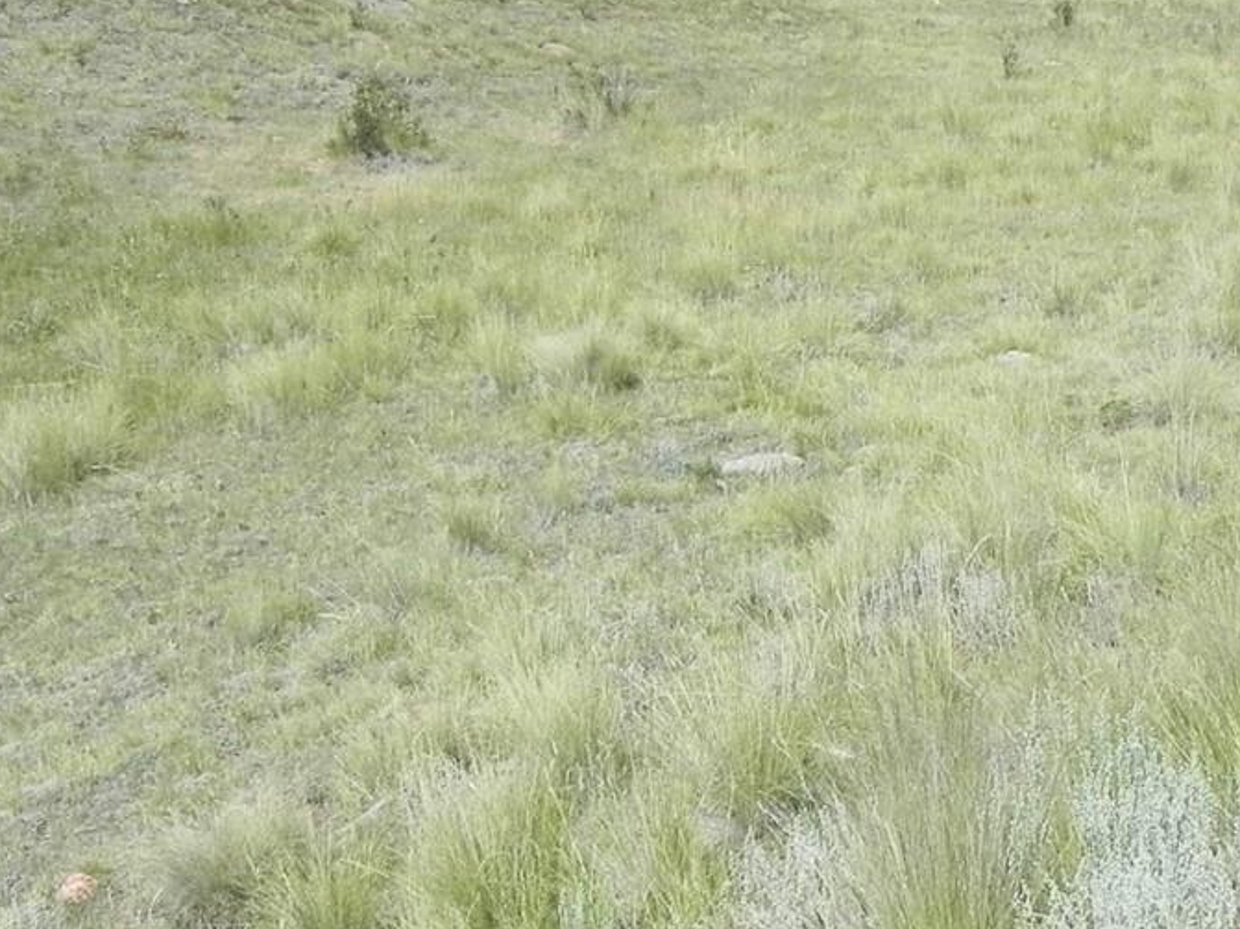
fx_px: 2221
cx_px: 865
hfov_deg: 30.9
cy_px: 329
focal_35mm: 62
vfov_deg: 23.6
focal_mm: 4.6
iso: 160
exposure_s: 1/488
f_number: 7.1
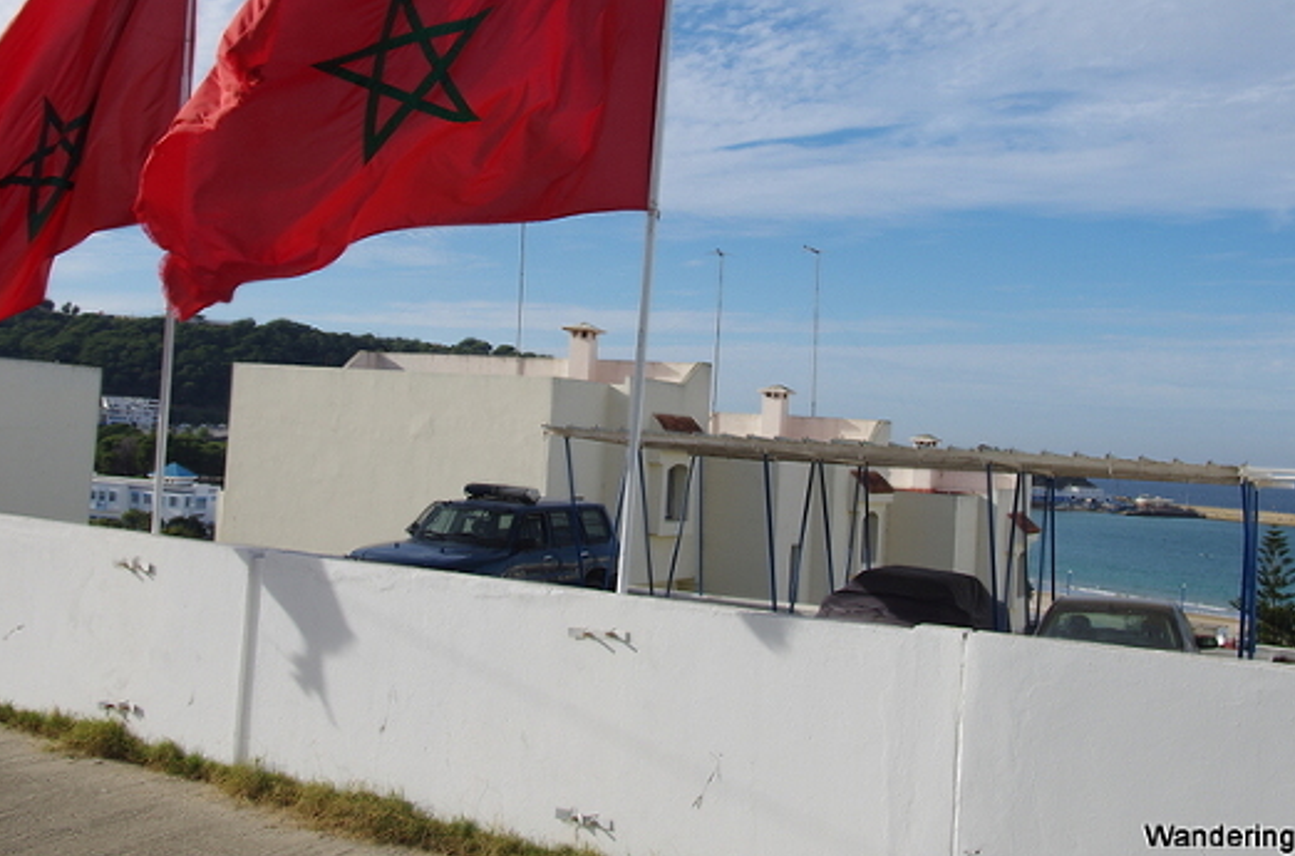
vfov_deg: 31.1
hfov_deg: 45.8
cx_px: 609
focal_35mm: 43
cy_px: 310
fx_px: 1531
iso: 100
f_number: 5.6
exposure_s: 1/400
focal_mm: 21
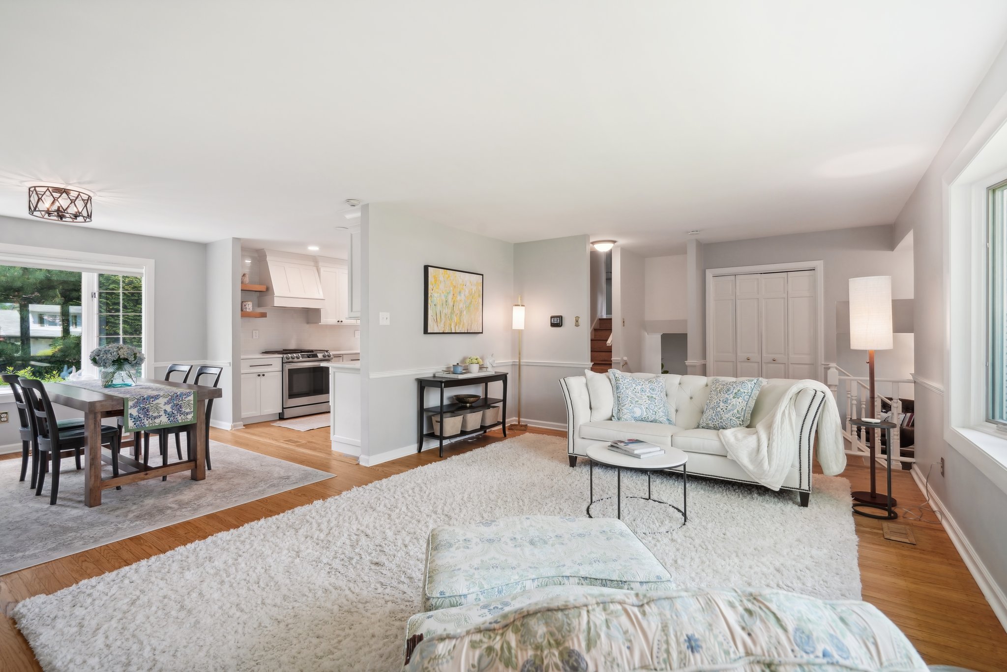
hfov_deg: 96.7
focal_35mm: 16
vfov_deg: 73.8
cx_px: 504
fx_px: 448
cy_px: 336
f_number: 8
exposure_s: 1/5
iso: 400
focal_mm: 16
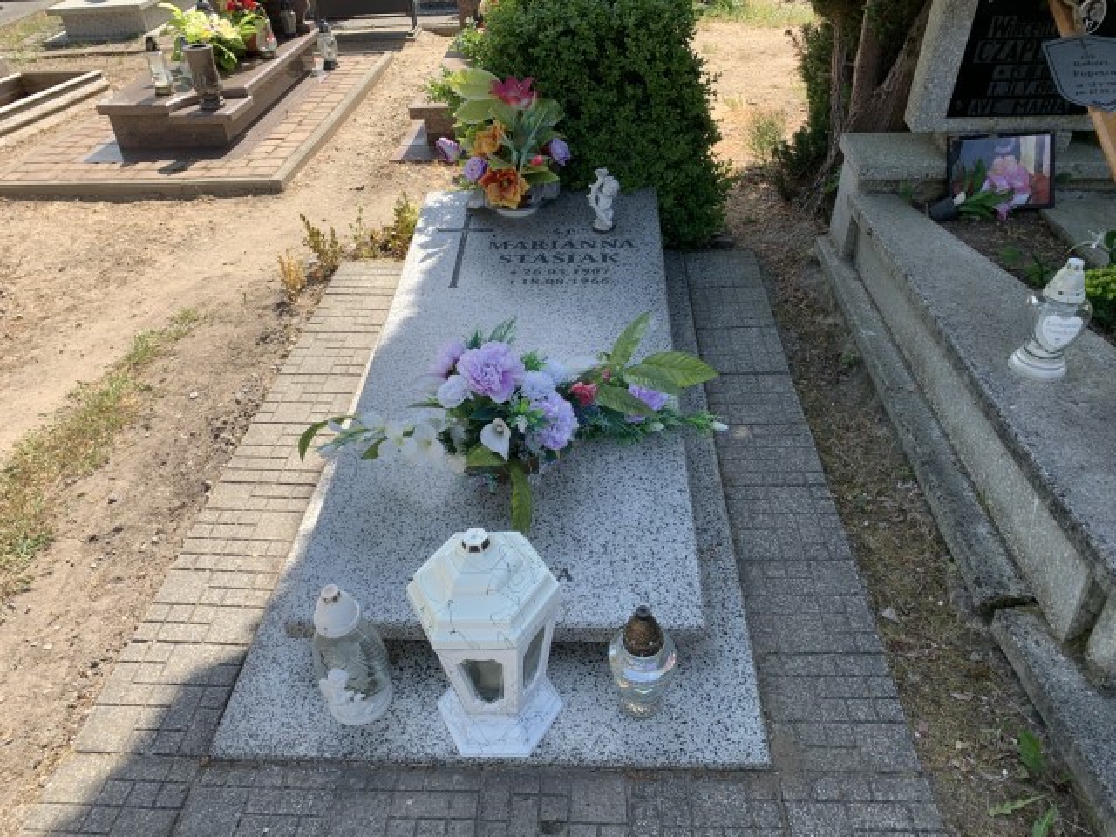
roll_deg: +2.5
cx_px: 558
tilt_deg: -34.1
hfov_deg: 67.3
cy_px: 418
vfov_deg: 53.1
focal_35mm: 26
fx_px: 838
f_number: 1.8
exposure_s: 1/972
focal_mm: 4.25
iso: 25
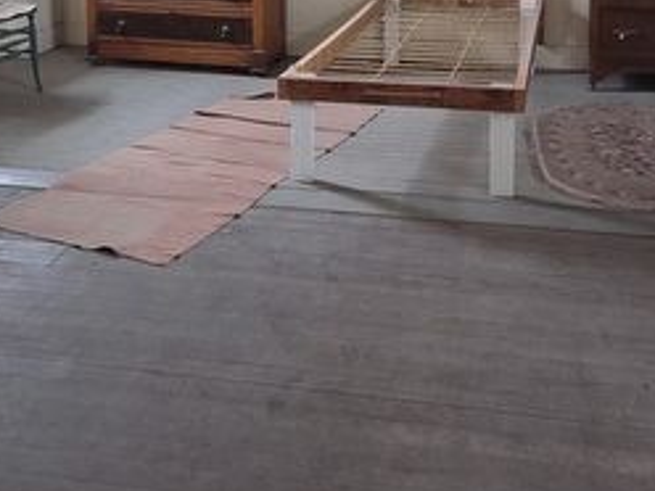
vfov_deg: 31.1
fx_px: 795
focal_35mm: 42
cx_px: 380
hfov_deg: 44.6
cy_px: -32
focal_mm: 2.2
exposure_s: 1/60.2
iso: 160
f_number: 2.2
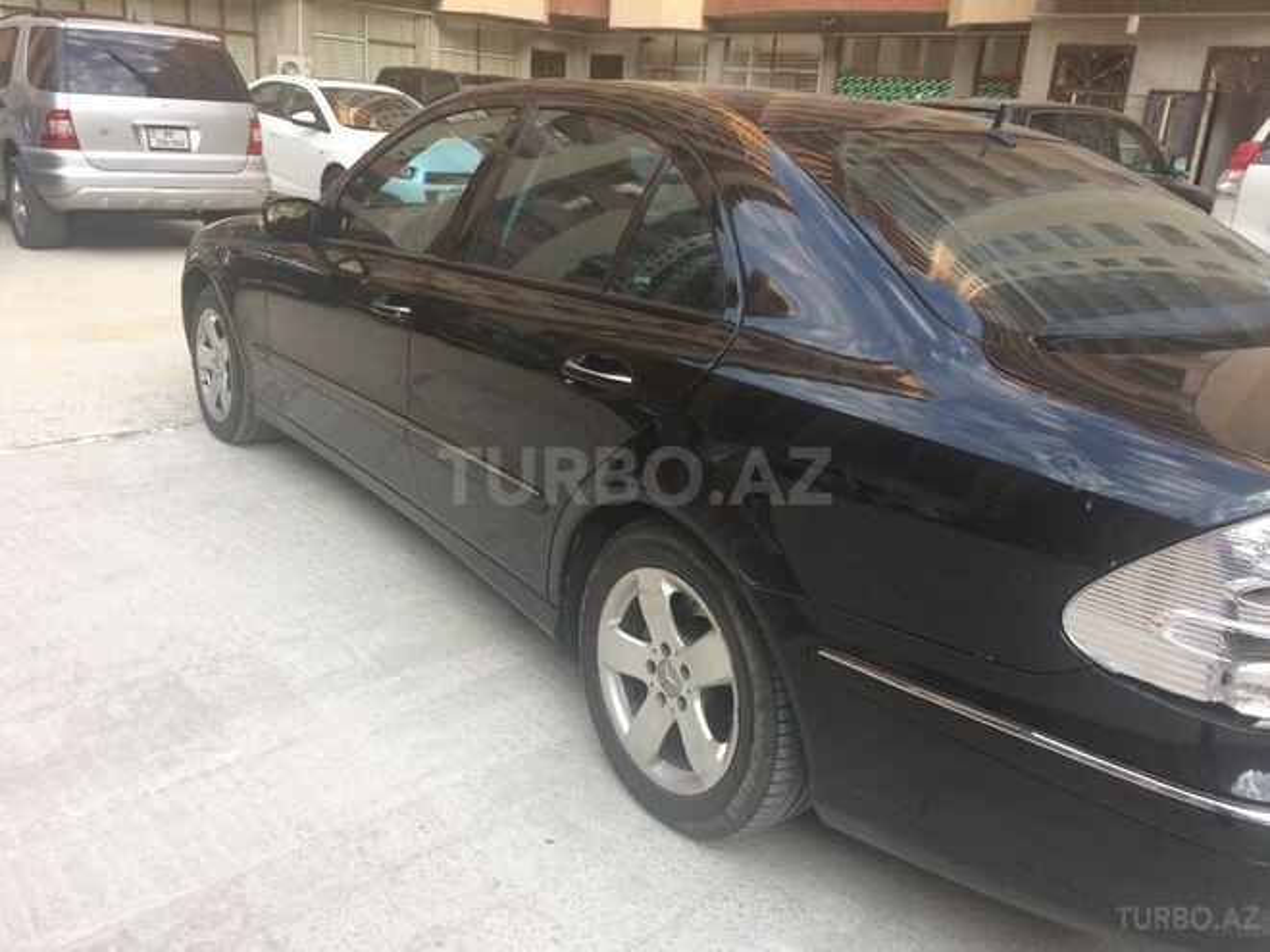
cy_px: 476
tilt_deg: -17.4
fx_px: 1064
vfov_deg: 48.2
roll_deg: -6.2
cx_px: 635
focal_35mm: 29
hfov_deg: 61.7
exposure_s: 1/107
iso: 32
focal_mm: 4.15
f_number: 2.2
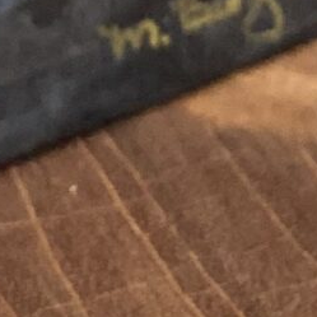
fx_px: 2445
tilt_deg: -12.6
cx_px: -381
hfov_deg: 7.1
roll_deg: -1.7
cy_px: -747
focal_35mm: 236
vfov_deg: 6.5
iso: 200
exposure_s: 1/60
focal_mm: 4.25
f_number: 1.8
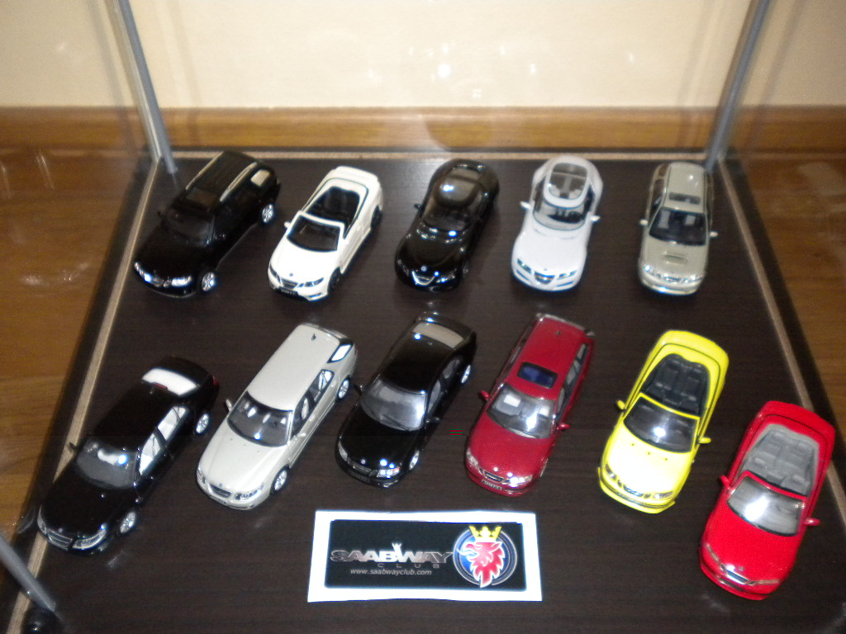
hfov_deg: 52.6
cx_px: 423
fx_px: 855
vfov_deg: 40.7
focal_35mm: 35
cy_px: 317
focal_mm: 6.3
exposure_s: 1/30
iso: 400
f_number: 3.1
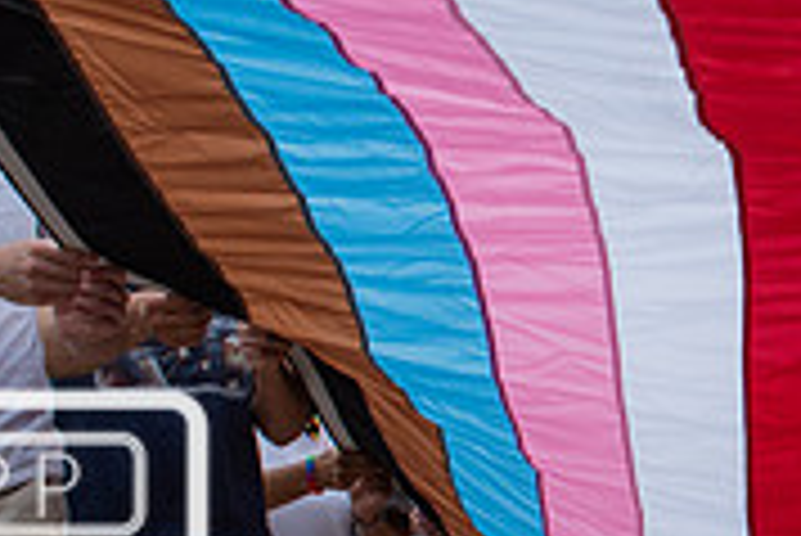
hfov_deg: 15.6
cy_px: 421
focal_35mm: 127
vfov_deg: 10.8
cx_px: 936
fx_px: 2828
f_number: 8
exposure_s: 1/250
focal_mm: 26
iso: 360
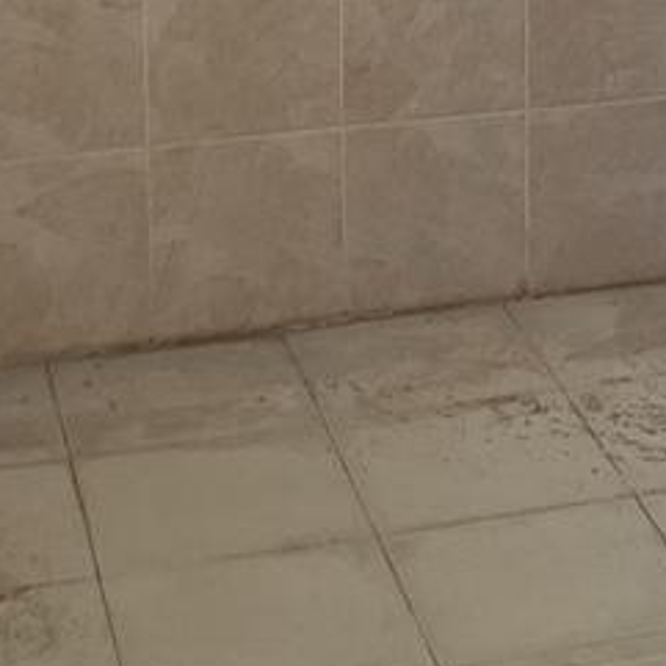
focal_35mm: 122
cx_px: 761
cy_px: -207
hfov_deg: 13.9
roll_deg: -0.9
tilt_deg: -12.0
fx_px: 2656
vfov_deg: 13.7
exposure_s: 1/50
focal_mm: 3
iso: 80
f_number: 1.8
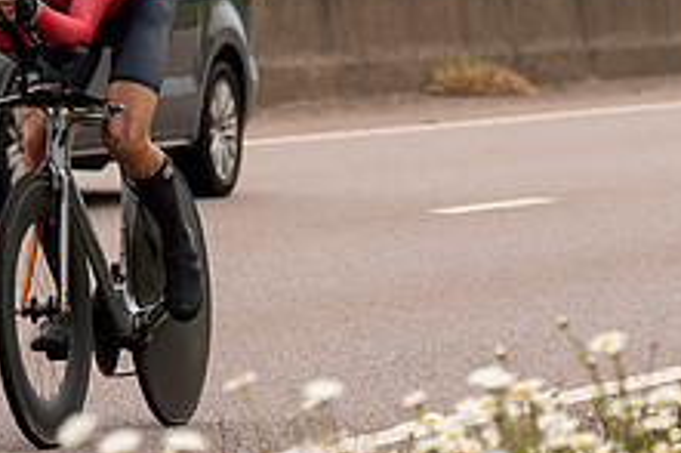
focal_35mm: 435
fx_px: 8222
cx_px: 146
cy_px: -53
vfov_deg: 3.2
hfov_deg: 4.7
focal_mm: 100
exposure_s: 1/800
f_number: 4
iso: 125
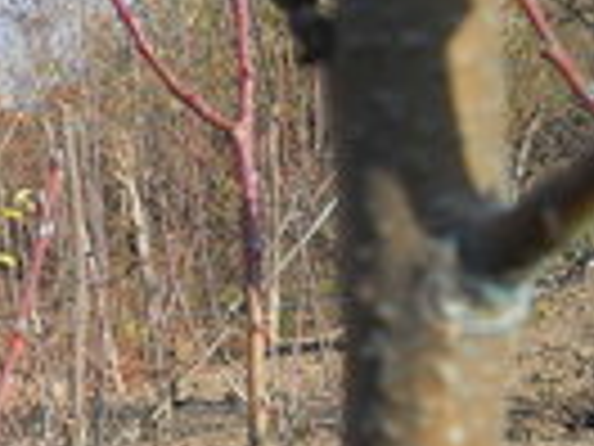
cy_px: 471
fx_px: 1870
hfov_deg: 16.9
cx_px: -189
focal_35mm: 109
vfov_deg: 13.4
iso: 80
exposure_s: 1/200
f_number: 5.5
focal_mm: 6.72
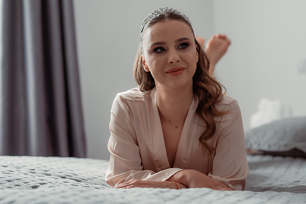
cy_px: 106
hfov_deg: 22.3
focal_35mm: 91
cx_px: 164
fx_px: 777
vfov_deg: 14.9
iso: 1600
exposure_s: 1/200
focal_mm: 85
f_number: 3.2
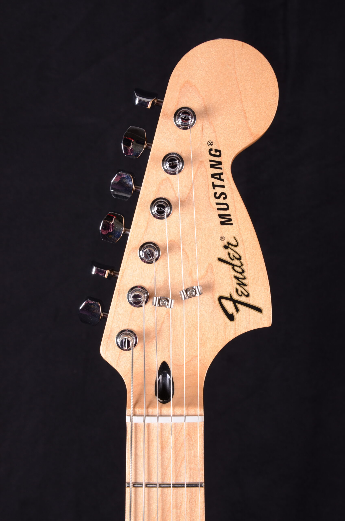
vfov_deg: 33.5
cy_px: 260
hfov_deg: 22.5
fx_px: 866
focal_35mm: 60
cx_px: 172
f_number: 13
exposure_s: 1/200
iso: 200
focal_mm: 40
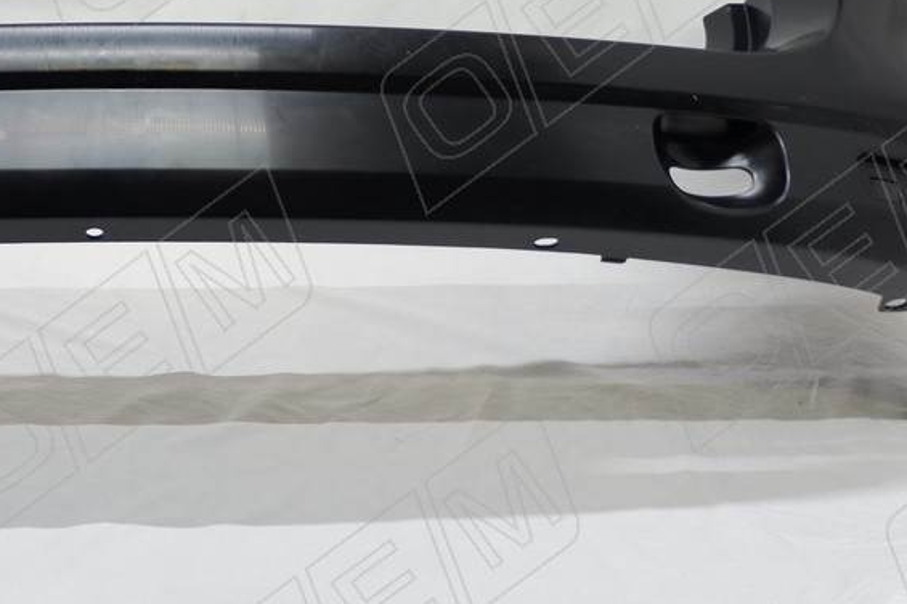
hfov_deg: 36.6
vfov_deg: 25.6
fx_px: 1284
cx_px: 100
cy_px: 55
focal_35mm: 51
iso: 250
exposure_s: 1/34
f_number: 3.5
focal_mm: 16
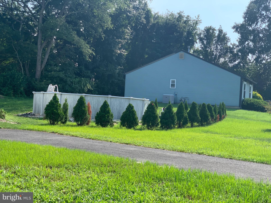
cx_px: 136
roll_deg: -4.9
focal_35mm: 52
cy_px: 102
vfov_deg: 28.0
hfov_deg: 36.8
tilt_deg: +2.6
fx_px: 407
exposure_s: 1/500
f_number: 2.4
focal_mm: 6
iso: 16
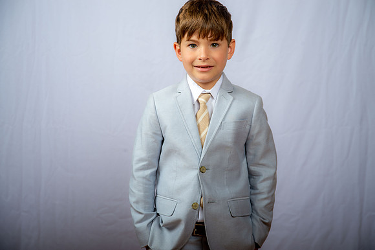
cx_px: 188
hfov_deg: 28.1
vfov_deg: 18.9
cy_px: 125
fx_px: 750
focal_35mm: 72
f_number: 6.3
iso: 250
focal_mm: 72
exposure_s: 1/200
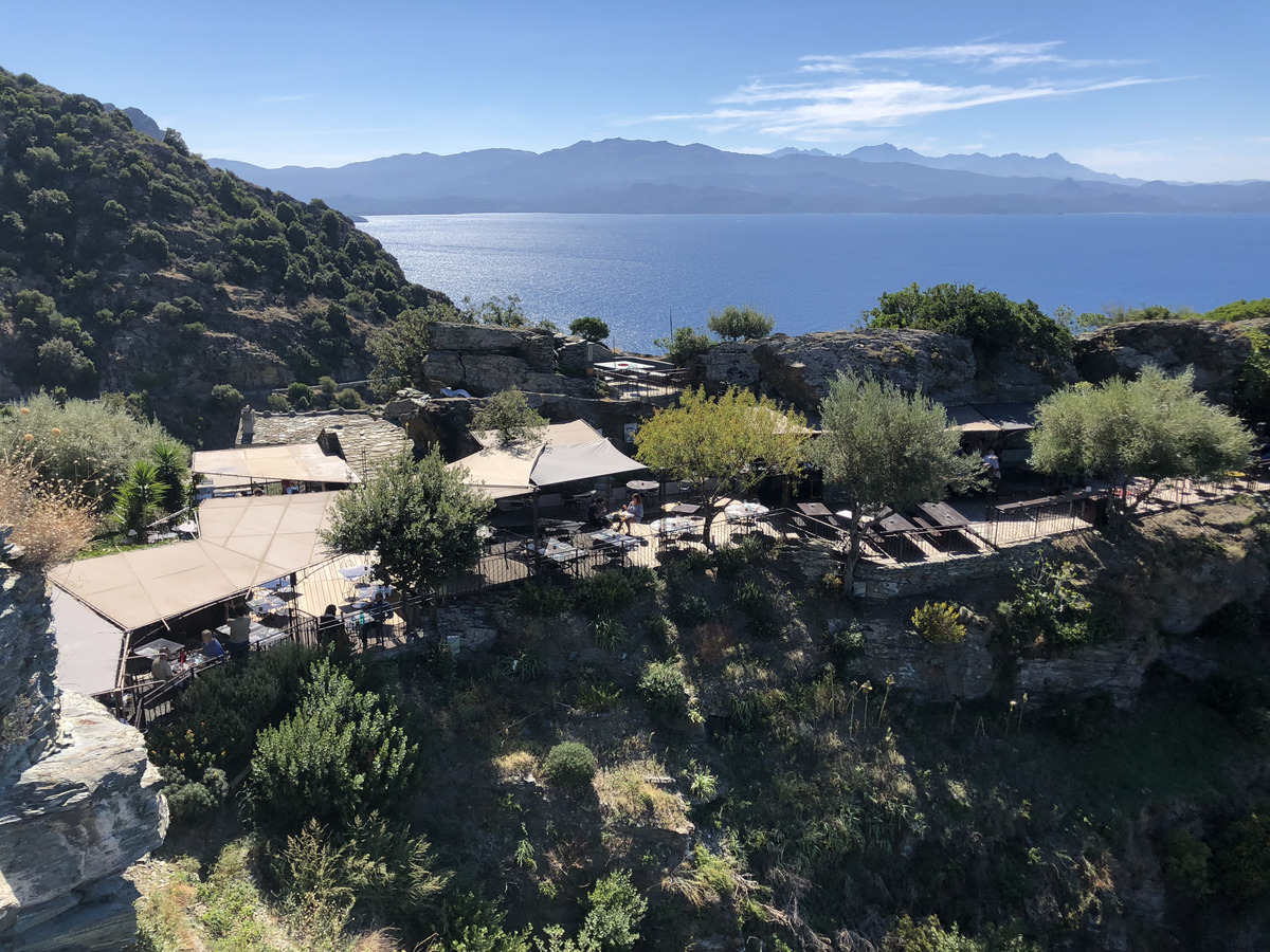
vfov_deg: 49.7
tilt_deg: -14.9
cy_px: 476
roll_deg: +0.9
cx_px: 635
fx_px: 1027
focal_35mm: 28
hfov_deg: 63.4
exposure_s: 1/1779
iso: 20
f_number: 1.8
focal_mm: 4
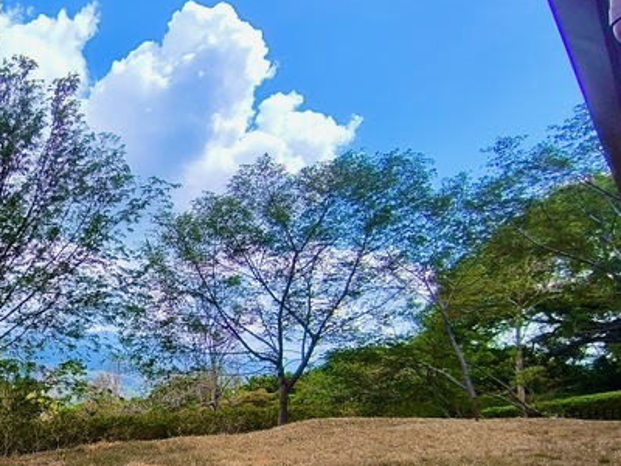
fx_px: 574
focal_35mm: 32
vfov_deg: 42.3
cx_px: 28
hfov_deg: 48.7
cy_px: 368
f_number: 2.2
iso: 50
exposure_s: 1/1119
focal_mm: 1.65
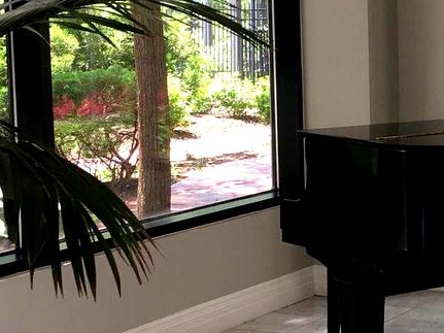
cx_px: 558
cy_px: 123
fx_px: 1244
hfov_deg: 18.9
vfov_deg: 15.2
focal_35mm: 97
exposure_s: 1/60
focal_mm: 4.15
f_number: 2.2
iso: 25
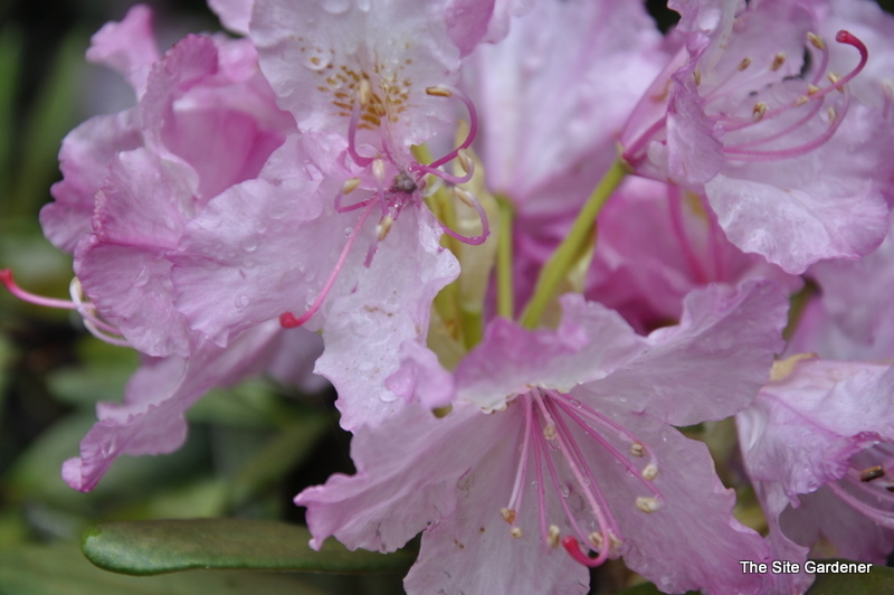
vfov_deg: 8.7
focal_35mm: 158
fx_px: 3908
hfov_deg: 13.1
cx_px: 447
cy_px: 298
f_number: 7.1
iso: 200
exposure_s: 1/200
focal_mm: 105
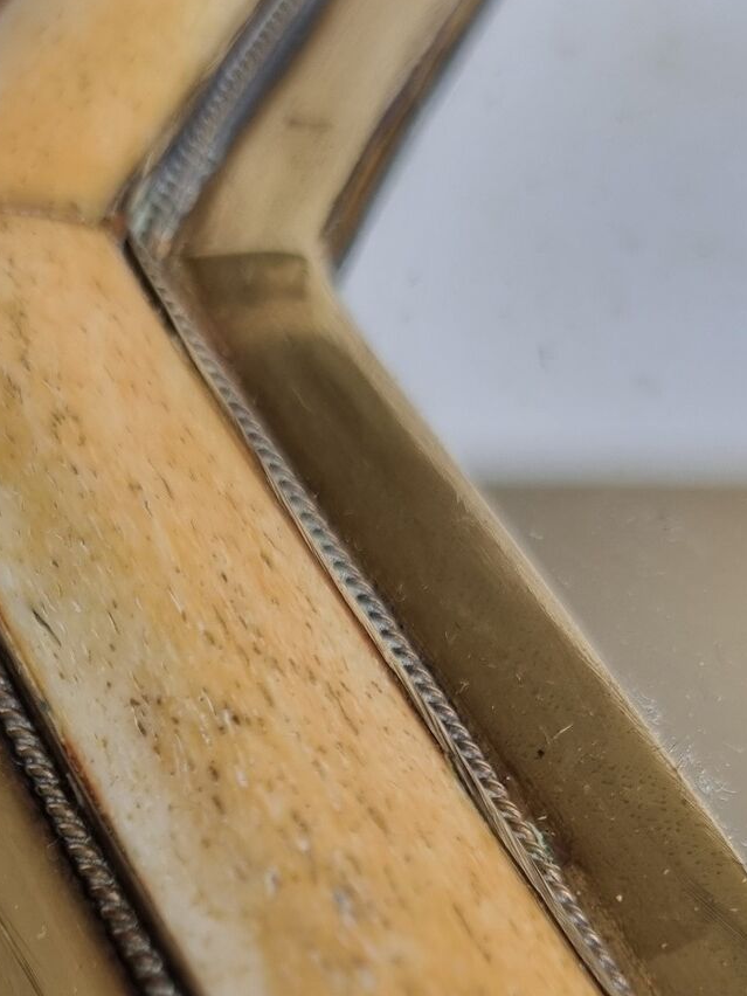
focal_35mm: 61
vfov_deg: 29.8
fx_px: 1755
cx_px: 299
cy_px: 968
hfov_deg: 24.0
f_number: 1.8
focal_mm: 5.4
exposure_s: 1/100
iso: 80
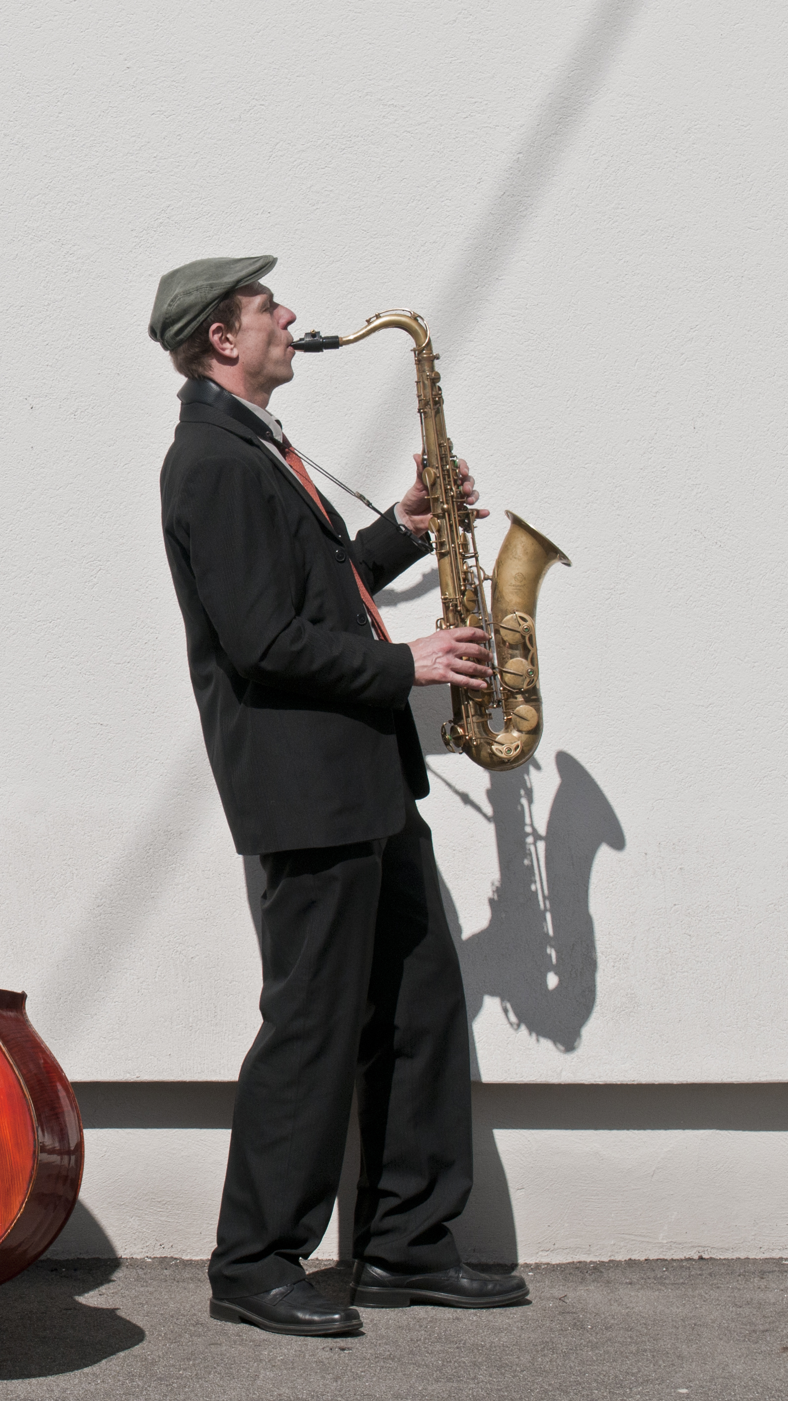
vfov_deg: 13.0
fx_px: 6167
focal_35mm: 166
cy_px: 700
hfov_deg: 7.2
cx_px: -249
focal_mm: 70
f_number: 8
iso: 400
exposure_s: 1/1250
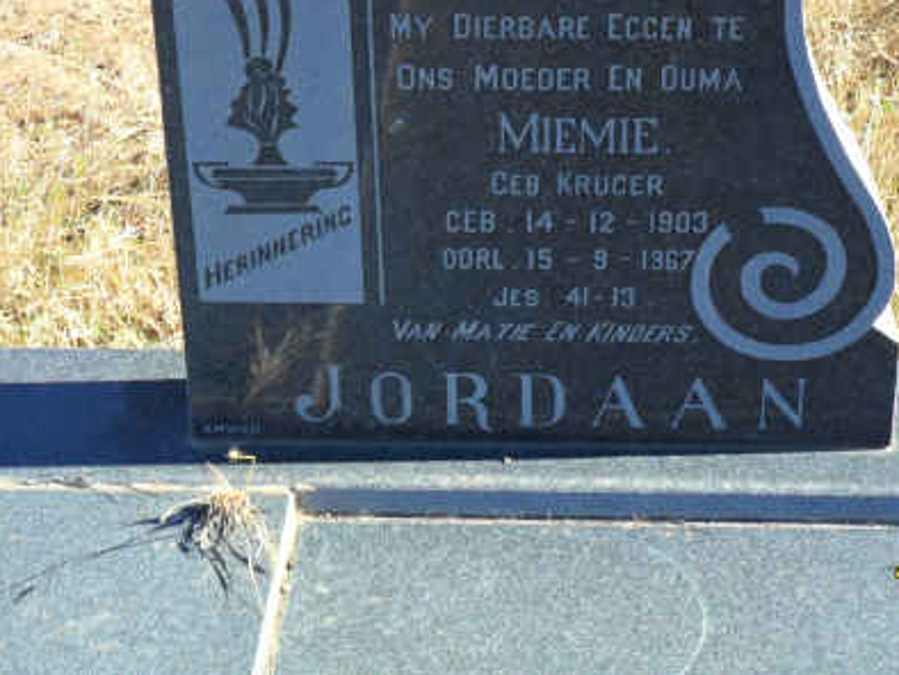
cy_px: 156
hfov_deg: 24.1
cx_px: 472
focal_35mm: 81
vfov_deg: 18.1
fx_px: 2105
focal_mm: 9.3
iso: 100
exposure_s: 1/125
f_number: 5
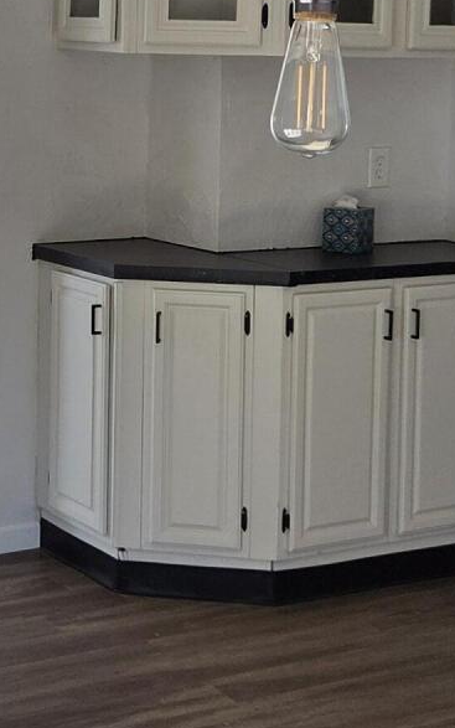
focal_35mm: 83
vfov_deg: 24.5
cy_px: 150
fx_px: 1646
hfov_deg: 15.7
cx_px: 112
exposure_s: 1/180
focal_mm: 5.4
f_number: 1.8
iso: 80
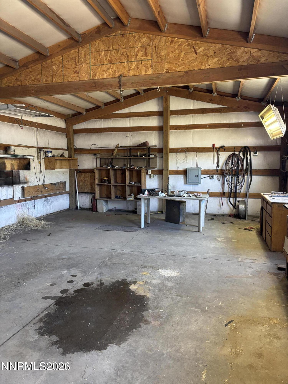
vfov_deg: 67.3
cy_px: 192
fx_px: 288
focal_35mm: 26
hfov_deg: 53.1
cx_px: 144
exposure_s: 1/60
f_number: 1.6
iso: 320
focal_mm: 5.96
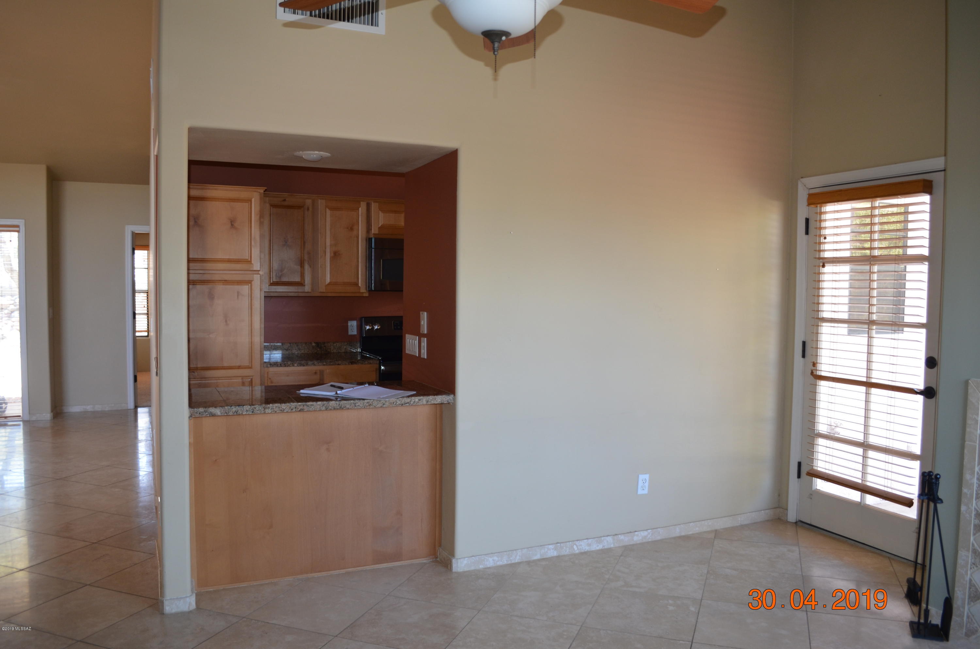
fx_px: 733
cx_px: 490
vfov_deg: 47.7
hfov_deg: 67.5
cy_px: 324
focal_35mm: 27
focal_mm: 18
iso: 400
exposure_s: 1/80
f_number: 3.5
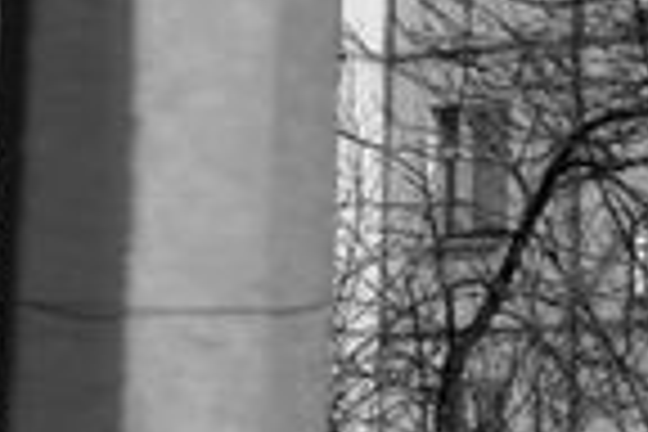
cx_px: -90
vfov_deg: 2.9
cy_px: -686
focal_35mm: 470
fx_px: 8459
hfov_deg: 4.4
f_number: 5.6
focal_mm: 50
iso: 100
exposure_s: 1/400
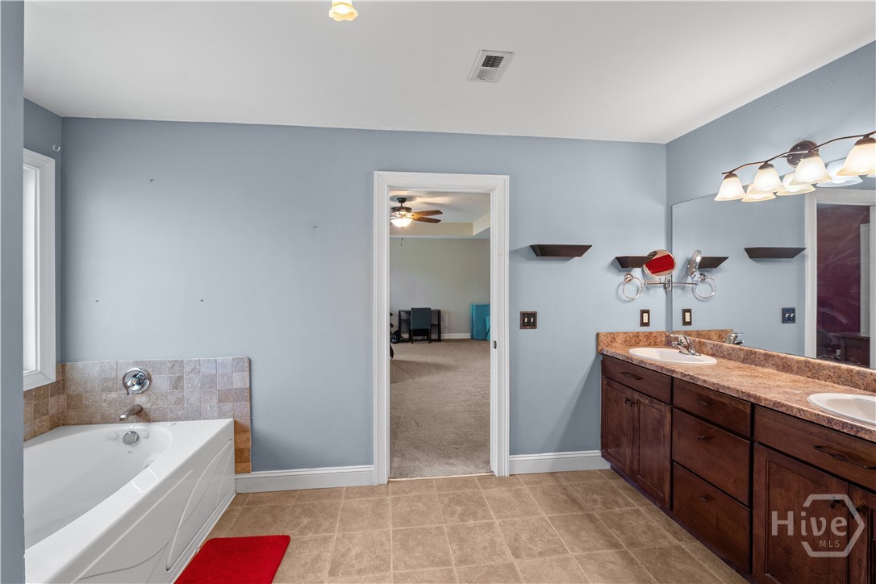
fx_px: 341
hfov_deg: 104.3
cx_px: 438
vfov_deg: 81.2
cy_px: 292
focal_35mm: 14
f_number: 6.3
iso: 1000
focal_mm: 14
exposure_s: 1/30
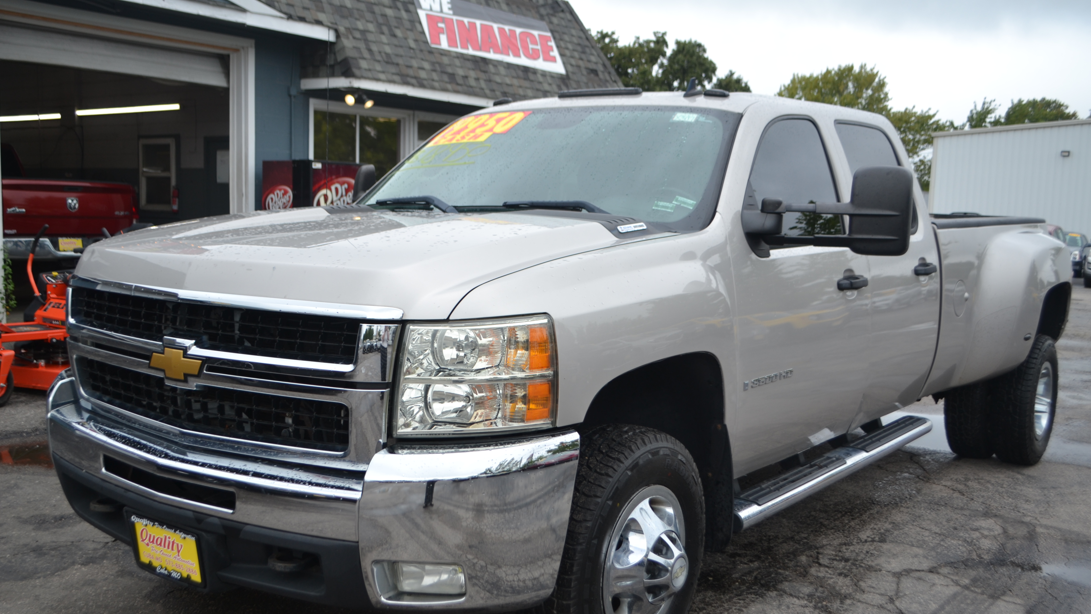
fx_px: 1099
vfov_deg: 31.2
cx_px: 548
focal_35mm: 38
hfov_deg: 52.8
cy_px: 339
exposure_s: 1/160
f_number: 6.3
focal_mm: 24
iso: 100
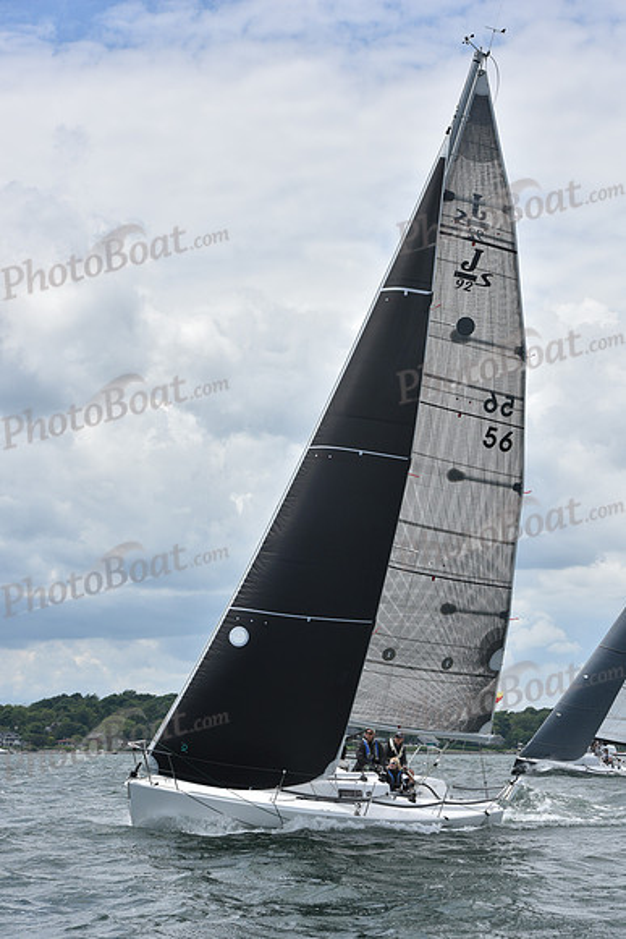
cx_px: 313
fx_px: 2216
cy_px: 470
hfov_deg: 16.1
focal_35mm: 85
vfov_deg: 23.9
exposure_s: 1/1000
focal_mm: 85
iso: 250
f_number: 8
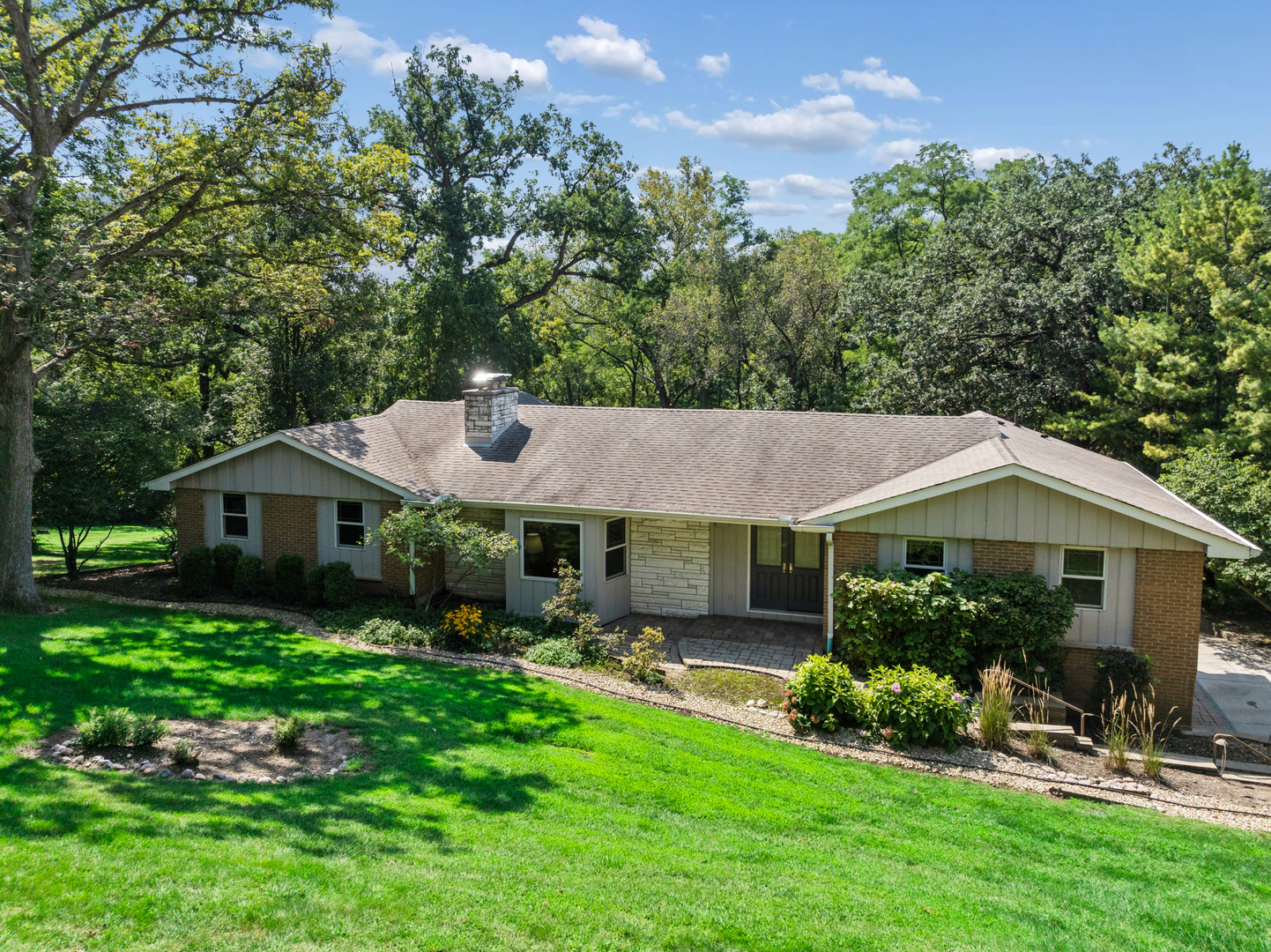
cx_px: 636
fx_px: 881
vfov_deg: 56.8
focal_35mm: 24
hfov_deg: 71.6
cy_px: 476
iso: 220
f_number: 2.8
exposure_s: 1/1000
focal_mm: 12.3
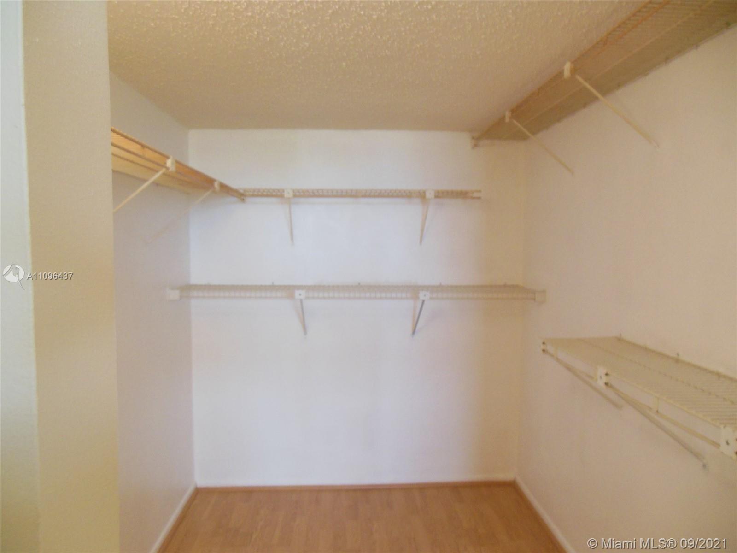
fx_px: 532
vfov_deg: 54.9
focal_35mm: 25
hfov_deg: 69.4
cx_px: 368
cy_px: 276
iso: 400
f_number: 3.2
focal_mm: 4.5
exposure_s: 1/30
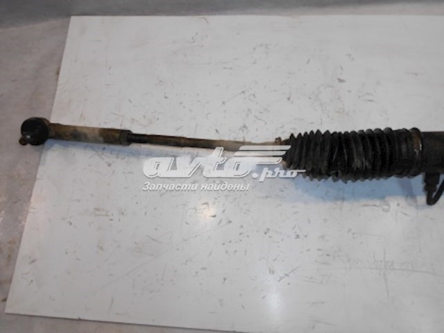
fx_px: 385
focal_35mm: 30
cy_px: 166
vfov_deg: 46.8
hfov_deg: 60.0
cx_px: 222
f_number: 3.4
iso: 160
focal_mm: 5.1
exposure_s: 1/30
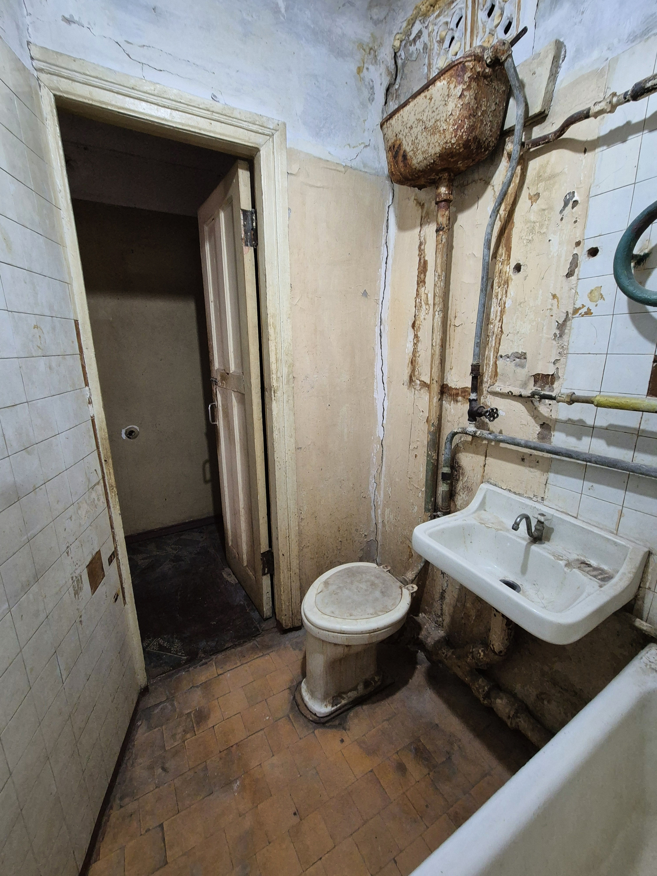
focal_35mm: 13
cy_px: 438
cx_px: 328
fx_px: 329
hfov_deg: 89.9
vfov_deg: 106.2
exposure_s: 1/50
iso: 1000
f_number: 2.2
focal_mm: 2.2
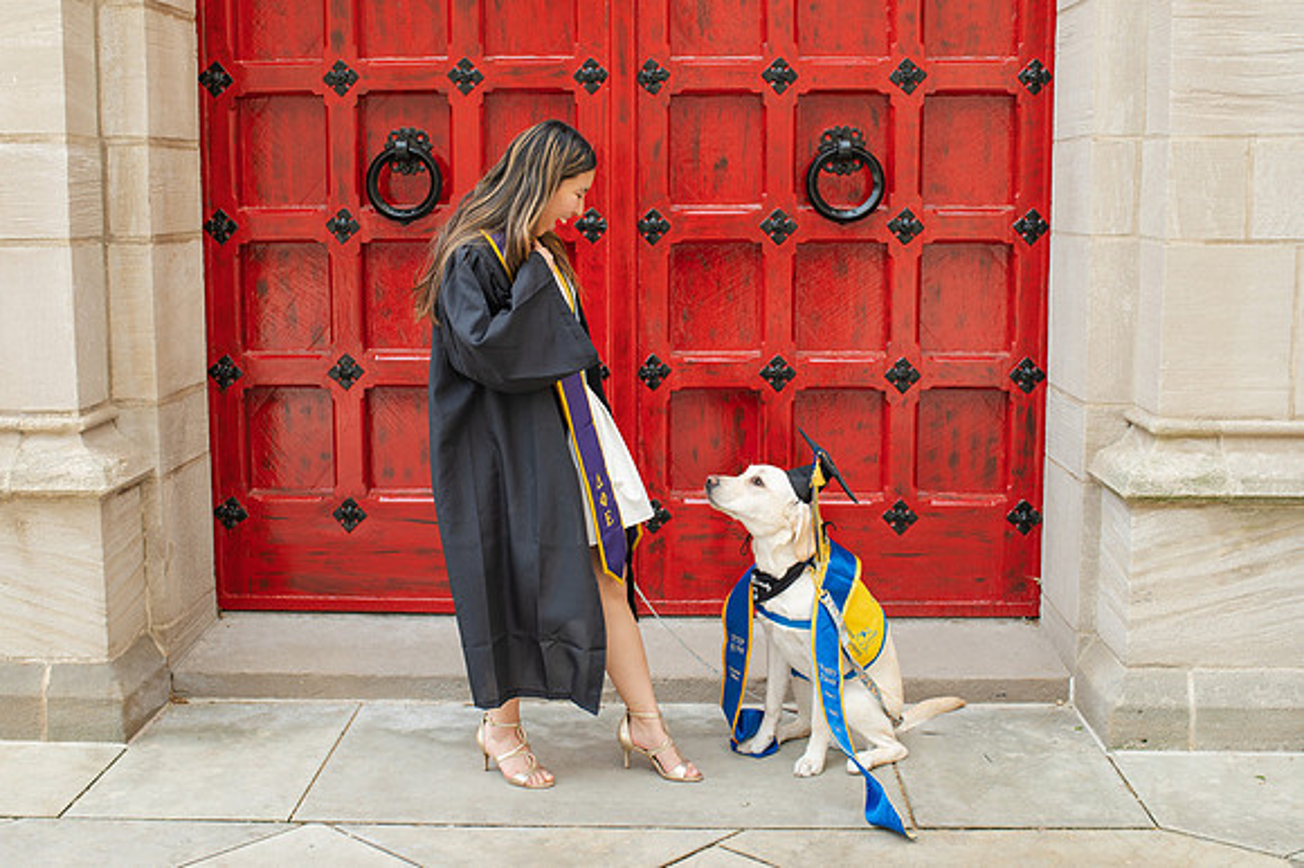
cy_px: 409
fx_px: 1630
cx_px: 635
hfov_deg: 43.6
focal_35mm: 45
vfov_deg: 29.8
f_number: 3.5
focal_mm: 35
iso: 250
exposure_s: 1/500
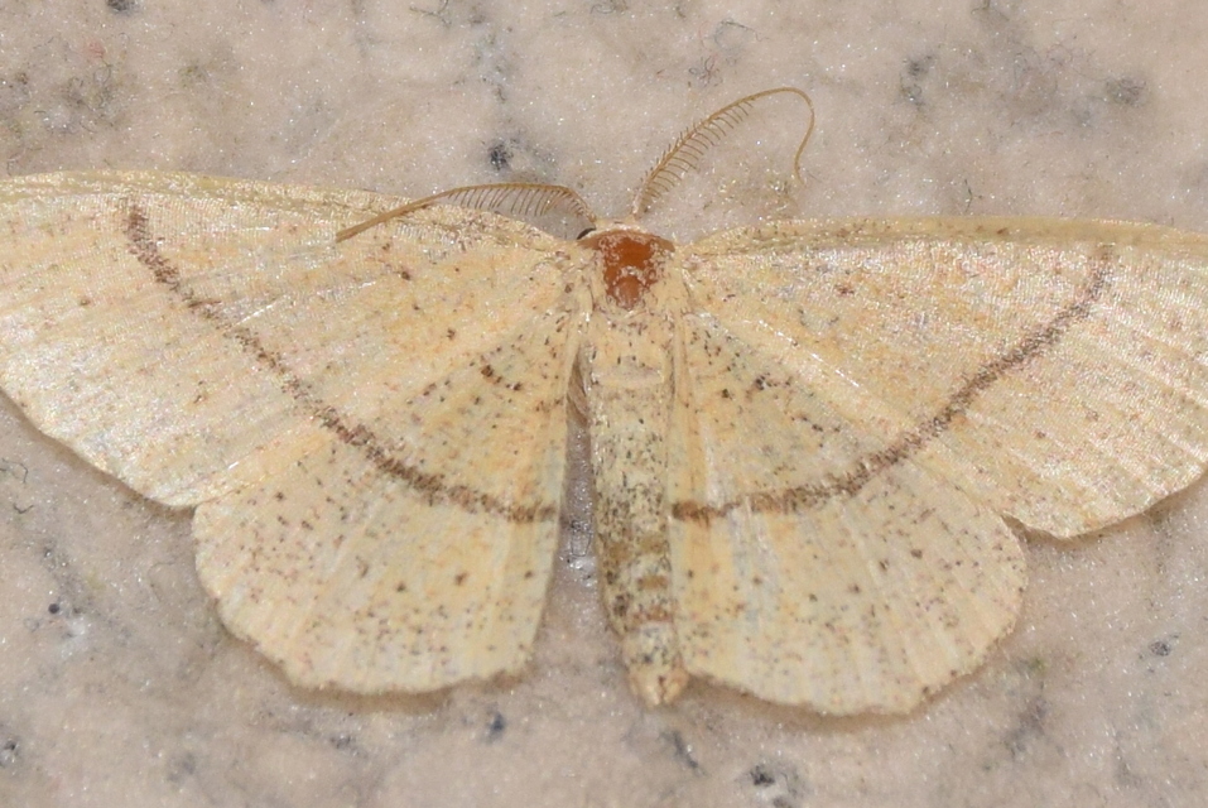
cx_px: 604
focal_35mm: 210
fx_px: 7053
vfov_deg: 6.6
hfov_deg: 9.8
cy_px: 404
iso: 400
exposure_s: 1/160
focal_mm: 140
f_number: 10
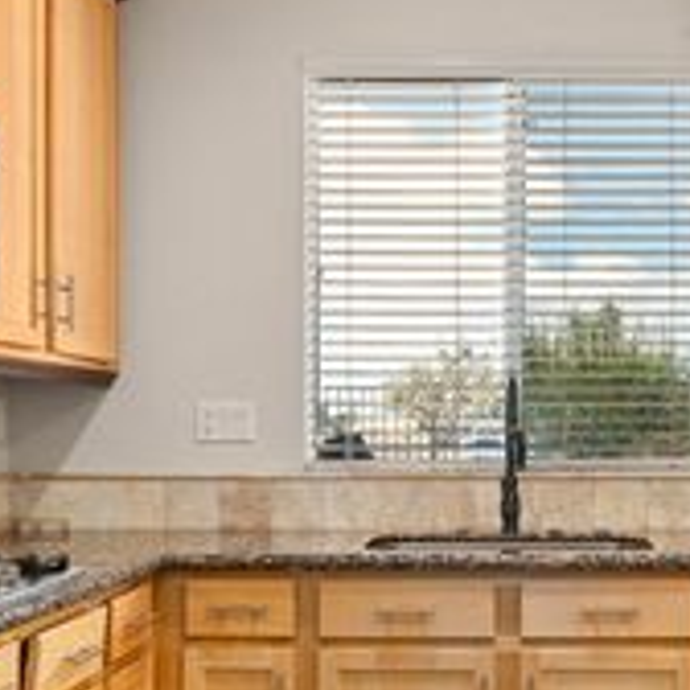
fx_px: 1082
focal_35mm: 48
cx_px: 509
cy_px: 433
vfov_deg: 35.2
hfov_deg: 34.7
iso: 320
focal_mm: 19
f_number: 8
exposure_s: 1/6
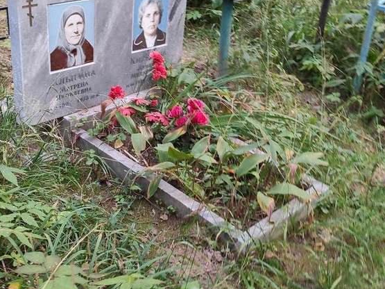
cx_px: 194
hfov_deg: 39.7
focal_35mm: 48
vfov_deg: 30.2
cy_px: 129
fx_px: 534
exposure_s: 1/50
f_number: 1.75
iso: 208
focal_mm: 4.77
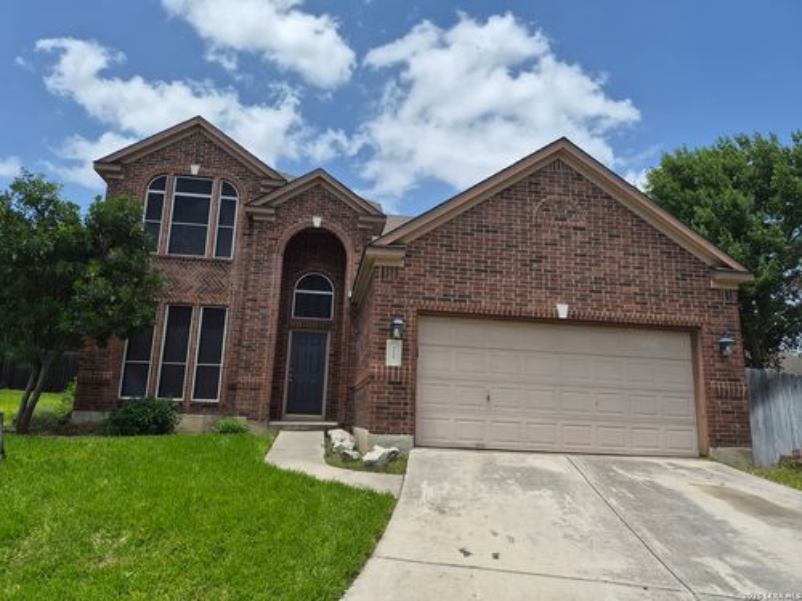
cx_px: 401
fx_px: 533
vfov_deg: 58.9
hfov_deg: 73.9
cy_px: 300
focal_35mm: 23
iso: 80
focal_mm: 5.4
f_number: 1.8
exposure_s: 1/6416
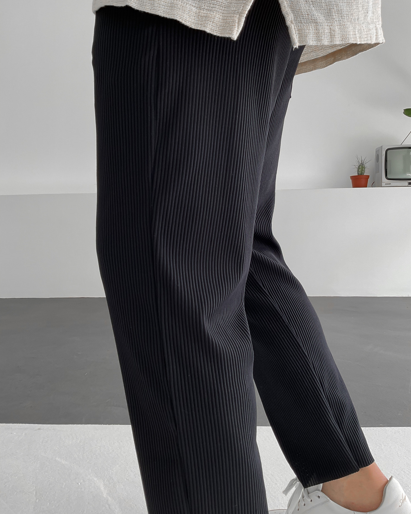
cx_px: 211
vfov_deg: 57.1
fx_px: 471
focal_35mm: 31
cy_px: 240
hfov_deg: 47.1
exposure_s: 1/120
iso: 25
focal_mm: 3
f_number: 1.8
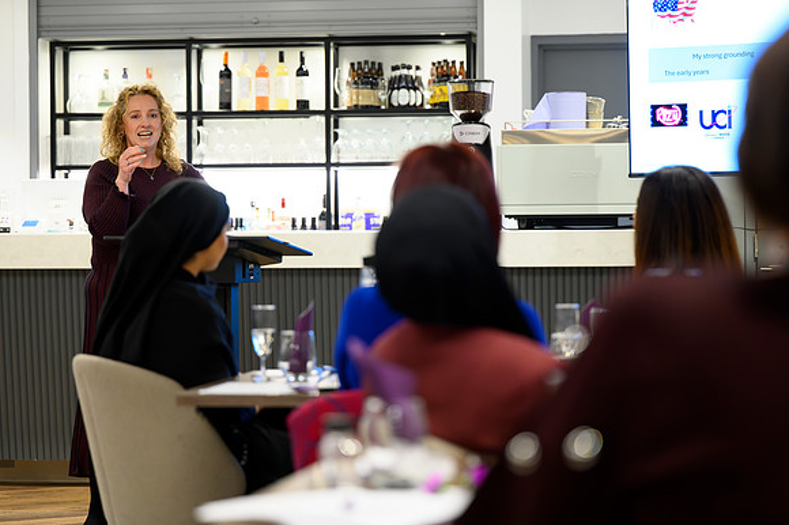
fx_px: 2182
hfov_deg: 20.5
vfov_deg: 13.7
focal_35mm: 100
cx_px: 394
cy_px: 262
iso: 3200
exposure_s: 1/200
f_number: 2.8
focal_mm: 98
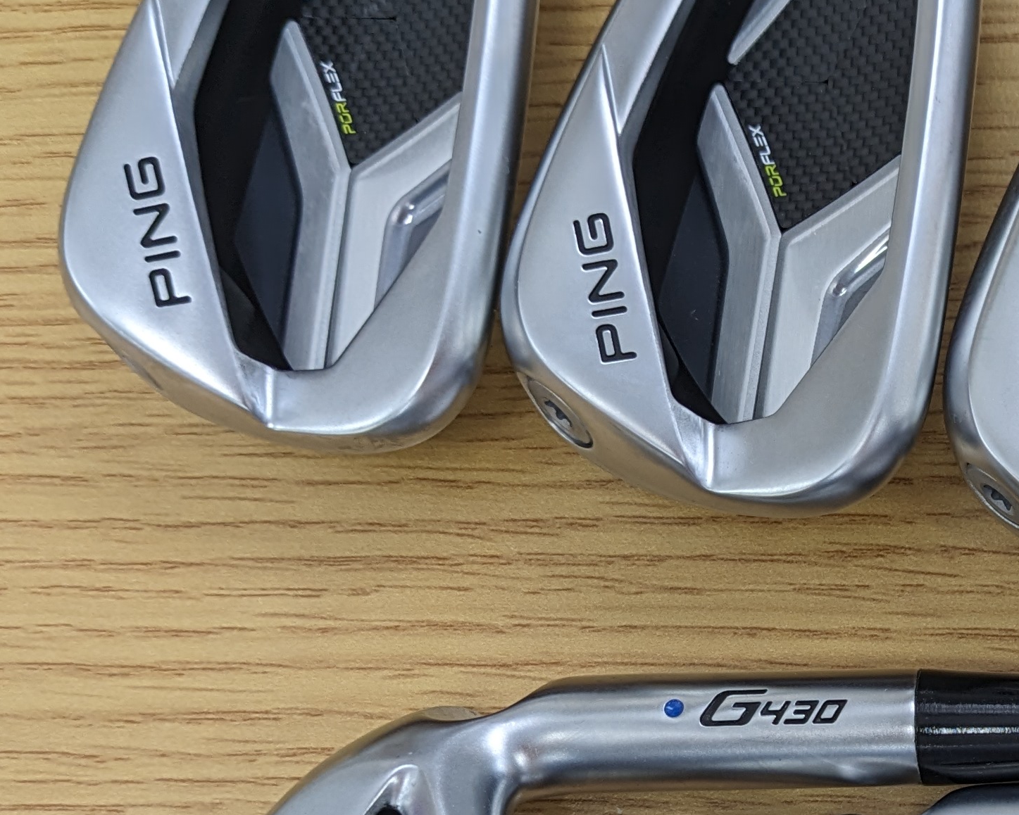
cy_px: 725
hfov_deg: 22.9
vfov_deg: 19.3
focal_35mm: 78
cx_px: 1142
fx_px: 2353
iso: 39
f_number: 1.89
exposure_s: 1/50
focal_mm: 5.43
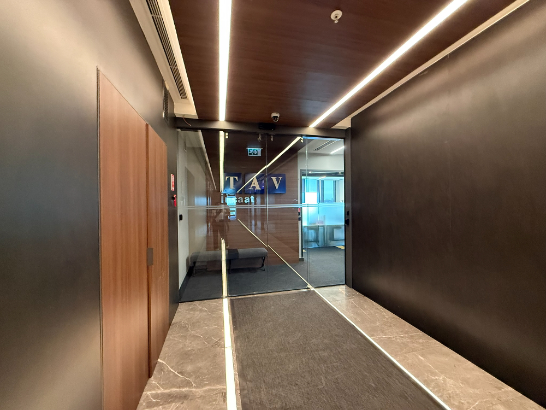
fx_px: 221
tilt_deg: +0.5
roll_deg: -1.1
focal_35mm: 14
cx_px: 273
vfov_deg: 85.7
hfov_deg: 102.1
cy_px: 205
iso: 640
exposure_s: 1/59
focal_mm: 2.22
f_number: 2.2
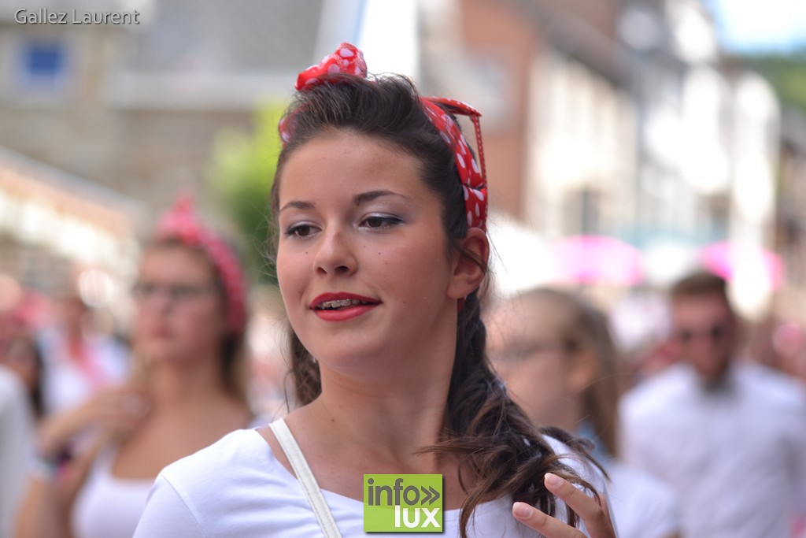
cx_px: 403
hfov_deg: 12.2
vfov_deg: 8.2
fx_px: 3762
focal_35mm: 168
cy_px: 269
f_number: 3.5
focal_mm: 112
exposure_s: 1/500
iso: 200
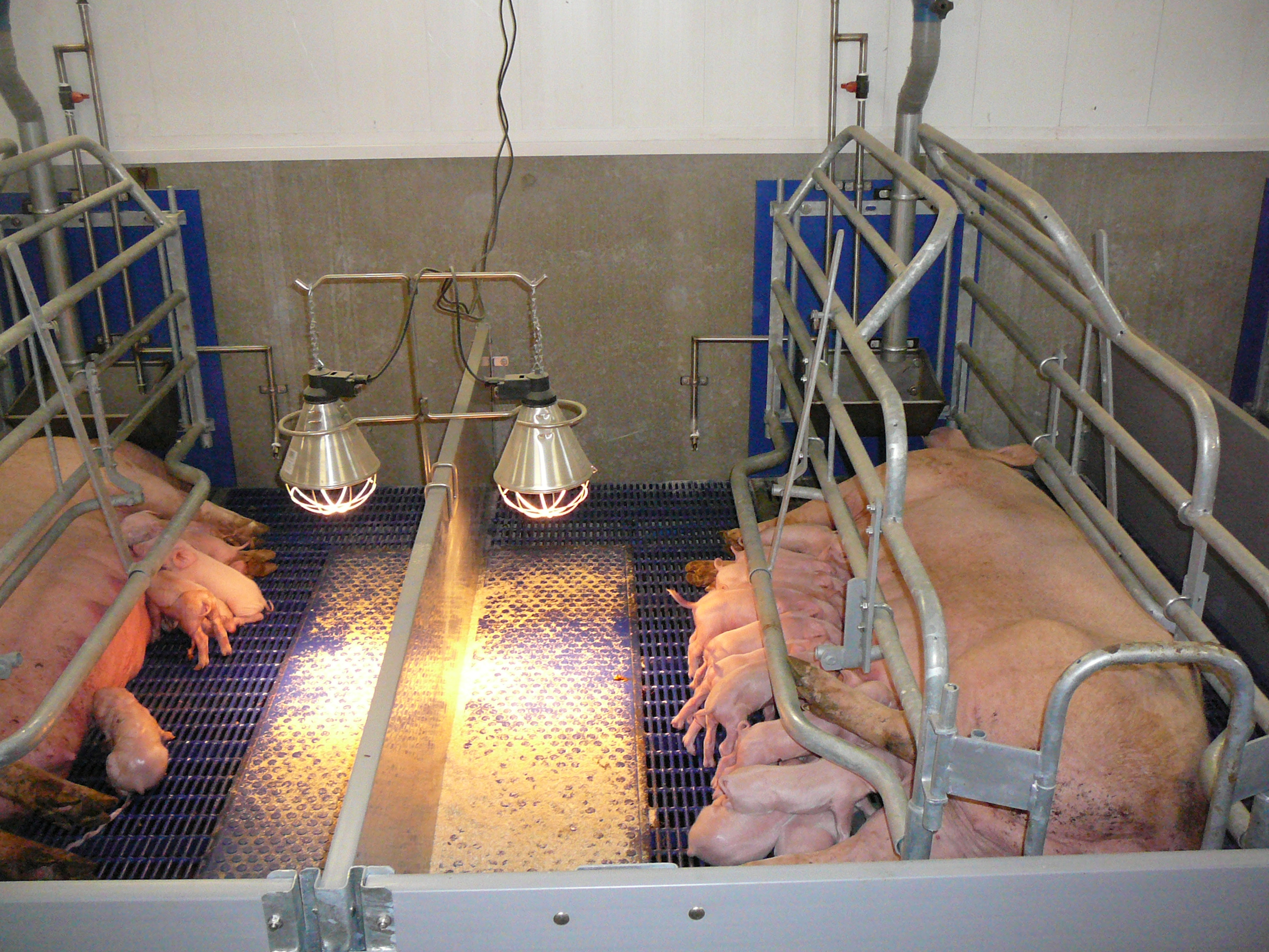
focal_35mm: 35
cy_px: 476
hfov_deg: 52.6
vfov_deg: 40.7
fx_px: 1283
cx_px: 634
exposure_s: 1/30
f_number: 2.8
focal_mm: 5.2
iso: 400
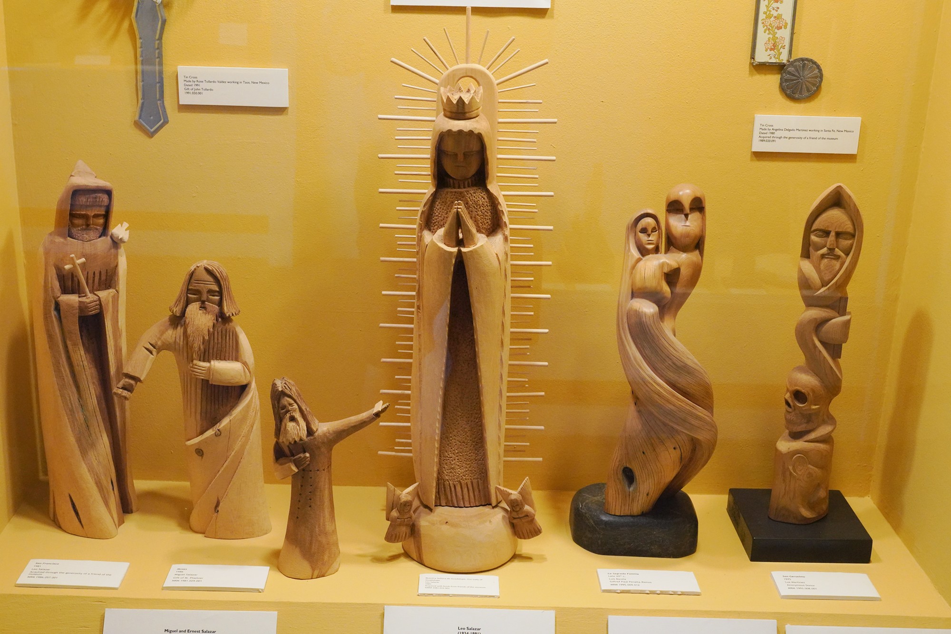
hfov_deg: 41.9
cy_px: 317
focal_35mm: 47
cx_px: 476
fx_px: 1242
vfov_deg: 28.7
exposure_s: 1/100
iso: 6400
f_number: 9
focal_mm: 47
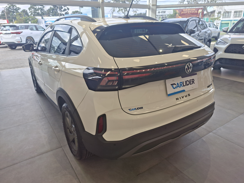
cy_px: 92
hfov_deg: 73.9
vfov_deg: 58.9
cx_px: 122
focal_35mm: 23
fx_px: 162
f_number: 1.8
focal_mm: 5.54
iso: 50
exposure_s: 1/152
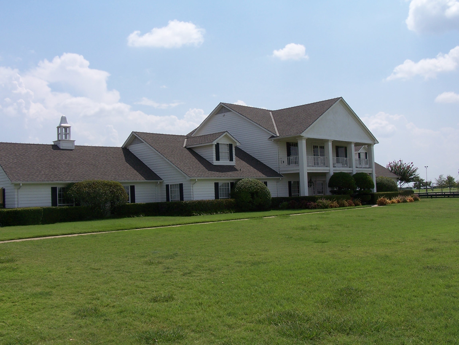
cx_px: 230
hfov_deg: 52.6
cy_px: 172
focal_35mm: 35
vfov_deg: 40.7
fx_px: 464
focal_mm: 6
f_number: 5.6
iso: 80
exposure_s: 1/750
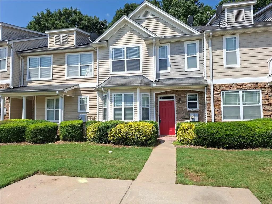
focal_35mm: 23
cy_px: 102
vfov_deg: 58.9
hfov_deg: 73.9
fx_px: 181
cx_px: 136
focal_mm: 5.54
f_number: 1.8
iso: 32
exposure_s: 1/1307
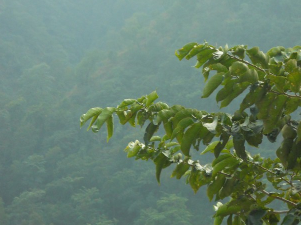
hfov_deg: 12.6
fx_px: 1365
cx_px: 152
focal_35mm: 157
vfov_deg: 9.4
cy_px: 137
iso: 400
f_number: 6.2
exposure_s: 1/200
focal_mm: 22.6
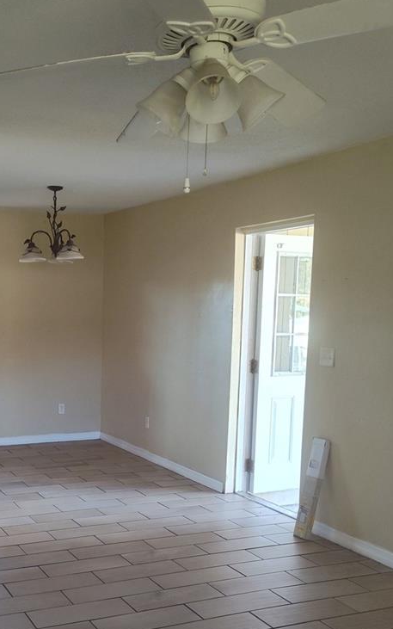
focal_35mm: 40
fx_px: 685
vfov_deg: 48.7
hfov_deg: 31.2
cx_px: 82
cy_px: 401
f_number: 1.8
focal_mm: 5.56
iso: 584
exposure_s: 1/120
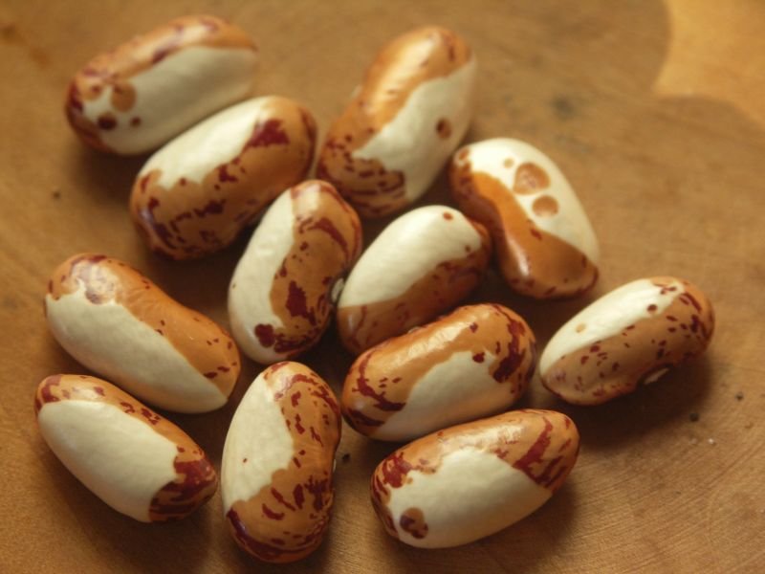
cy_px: 287
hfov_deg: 11.2
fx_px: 3912
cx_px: 382
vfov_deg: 8.4
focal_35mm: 177
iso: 200
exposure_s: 1/50
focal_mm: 45.6
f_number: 3.5
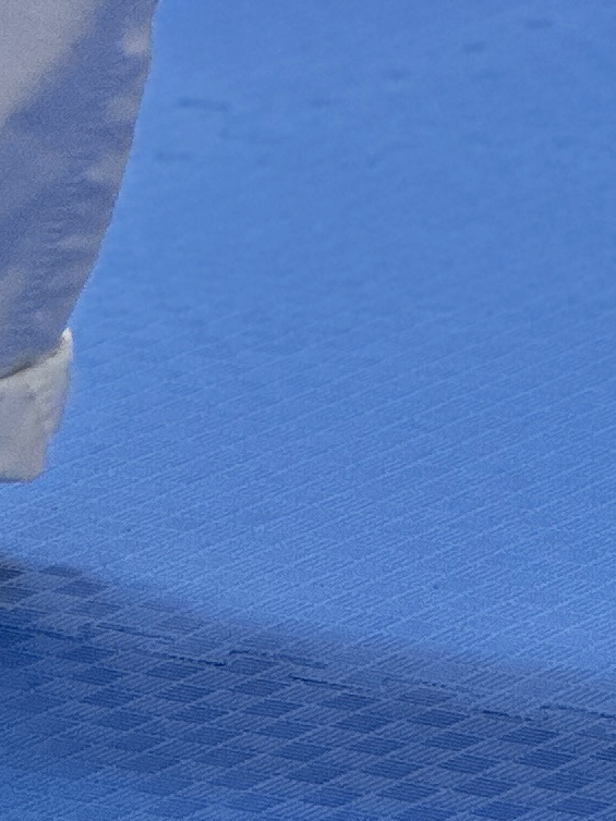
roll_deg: -0.4
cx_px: 413
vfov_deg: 4.7
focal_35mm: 412
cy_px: -1074
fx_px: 9781
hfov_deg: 3.6
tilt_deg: -4.5
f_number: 2.8
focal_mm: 9
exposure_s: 1/84
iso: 250
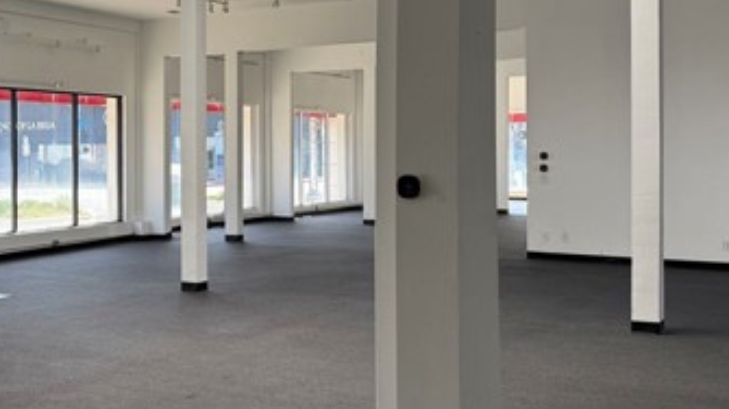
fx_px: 966
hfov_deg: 40.2
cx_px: 181
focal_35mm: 50
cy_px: 157
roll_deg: +0.4
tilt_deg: -0.5
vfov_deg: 23.9
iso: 100
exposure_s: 1/517
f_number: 1.78
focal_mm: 6.76
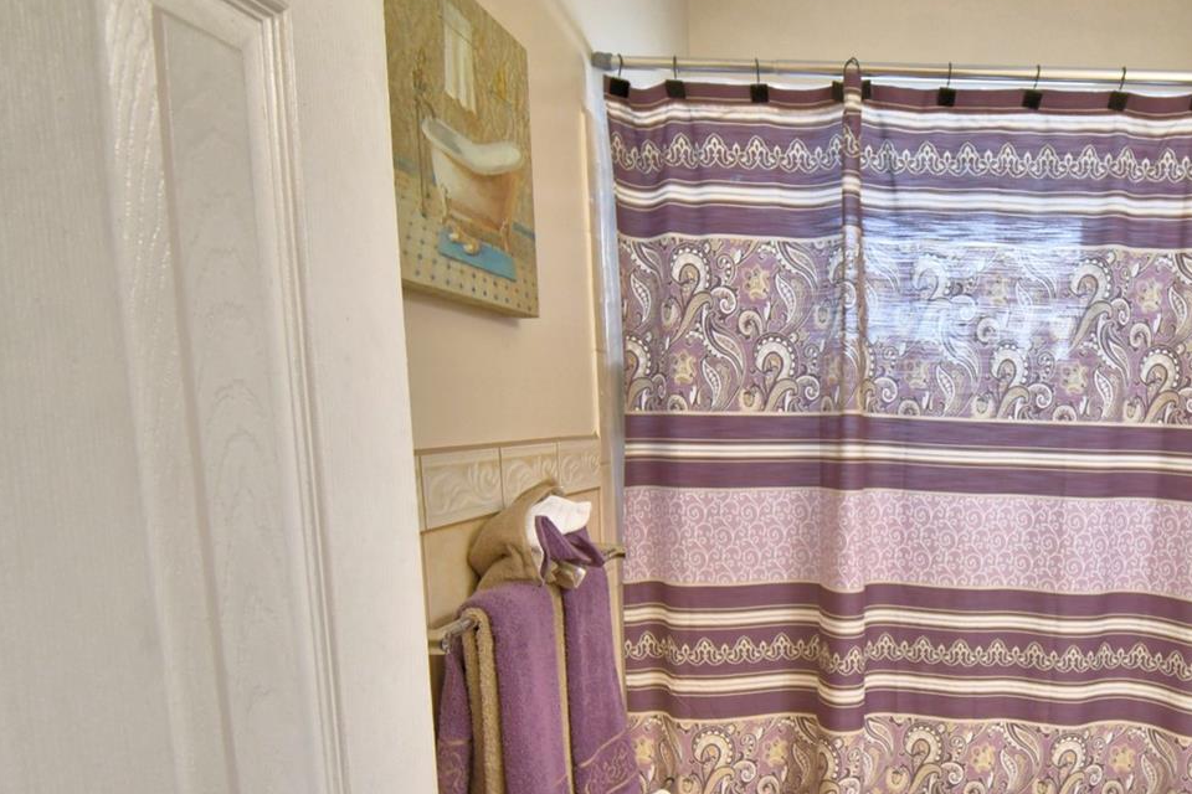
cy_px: 562
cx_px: 909
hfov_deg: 66.6
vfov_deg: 49.9
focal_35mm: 25
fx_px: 828
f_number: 4.5
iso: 400
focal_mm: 10
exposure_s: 1/50
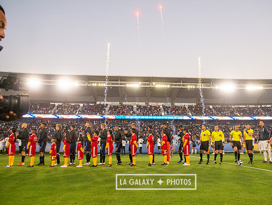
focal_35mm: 28
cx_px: 156
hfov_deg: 63.1
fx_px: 220
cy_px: 96
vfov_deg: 49.8
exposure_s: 1/1000
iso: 640
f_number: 4
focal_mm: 24
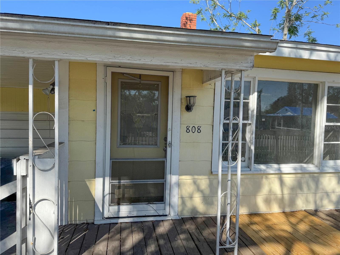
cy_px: 128
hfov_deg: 71.6
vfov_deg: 56.8
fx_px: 236
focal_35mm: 24
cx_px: 170
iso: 80
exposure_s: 1/2506
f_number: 1.78
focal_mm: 6.76
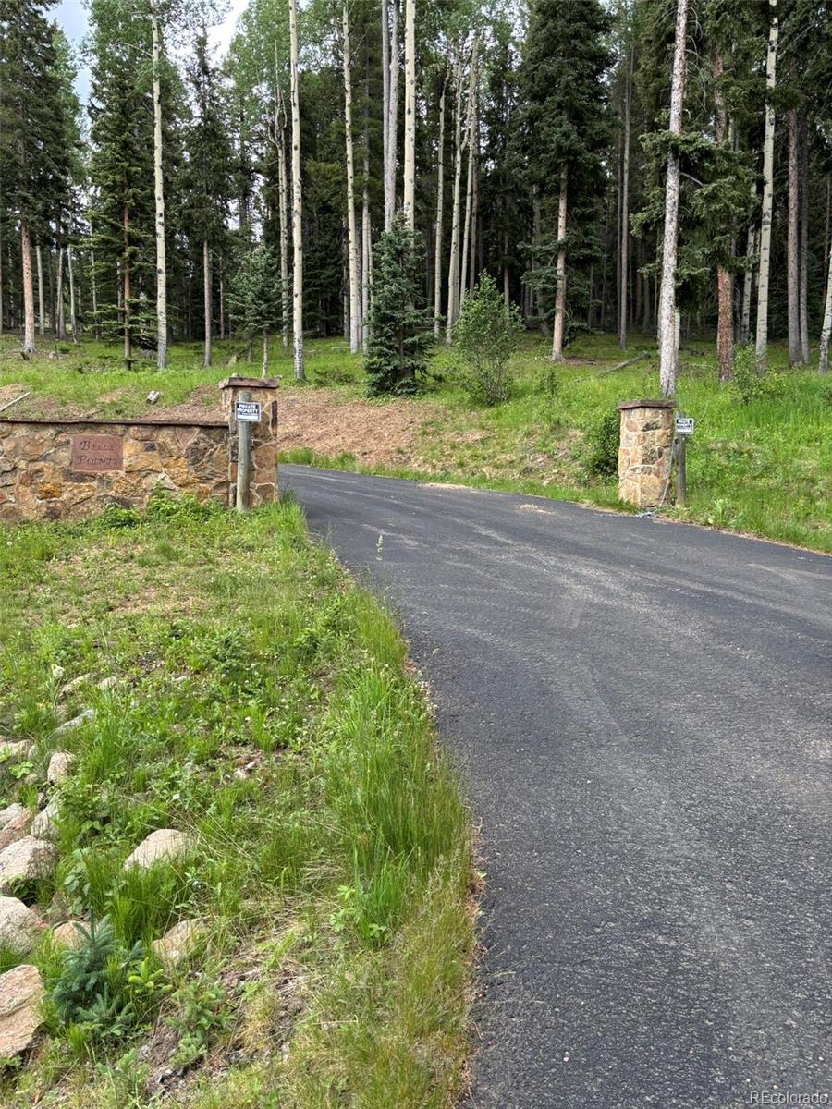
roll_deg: -2.0
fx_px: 833
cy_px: 554
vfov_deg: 67.3
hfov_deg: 53.1
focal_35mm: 26
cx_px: 416
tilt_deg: -4.3
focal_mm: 5.96
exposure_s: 1/221
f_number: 1.6
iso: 40
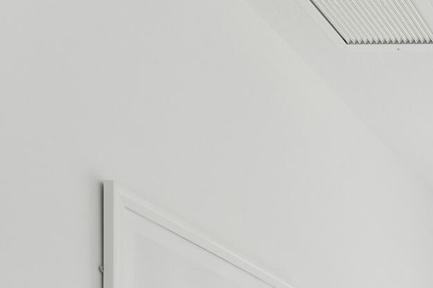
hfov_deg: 20.1
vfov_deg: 15.6
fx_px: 846
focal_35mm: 70
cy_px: 566
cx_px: 793
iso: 200
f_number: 8
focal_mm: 14.7
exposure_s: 1/30
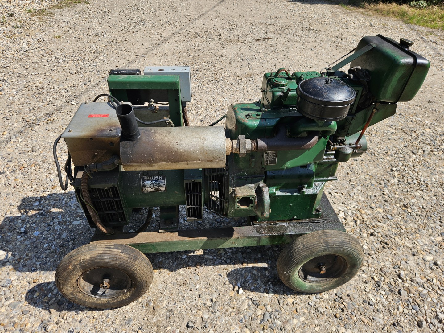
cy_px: 166
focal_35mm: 23
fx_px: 295
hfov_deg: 73.9
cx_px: 222
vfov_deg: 58.9
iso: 25
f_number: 1.8
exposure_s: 1/1248
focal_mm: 5.4
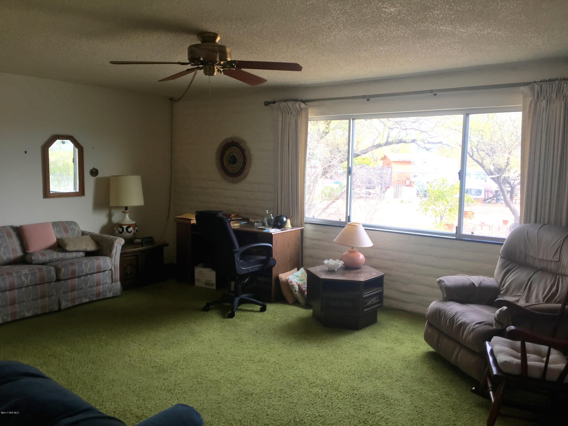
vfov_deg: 48.2
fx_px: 476
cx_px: 284
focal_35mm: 29
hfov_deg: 61.7
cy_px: 213
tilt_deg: -7.5
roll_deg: -1.5
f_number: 2.2
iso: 32
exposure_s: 1/60
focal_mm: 4.15
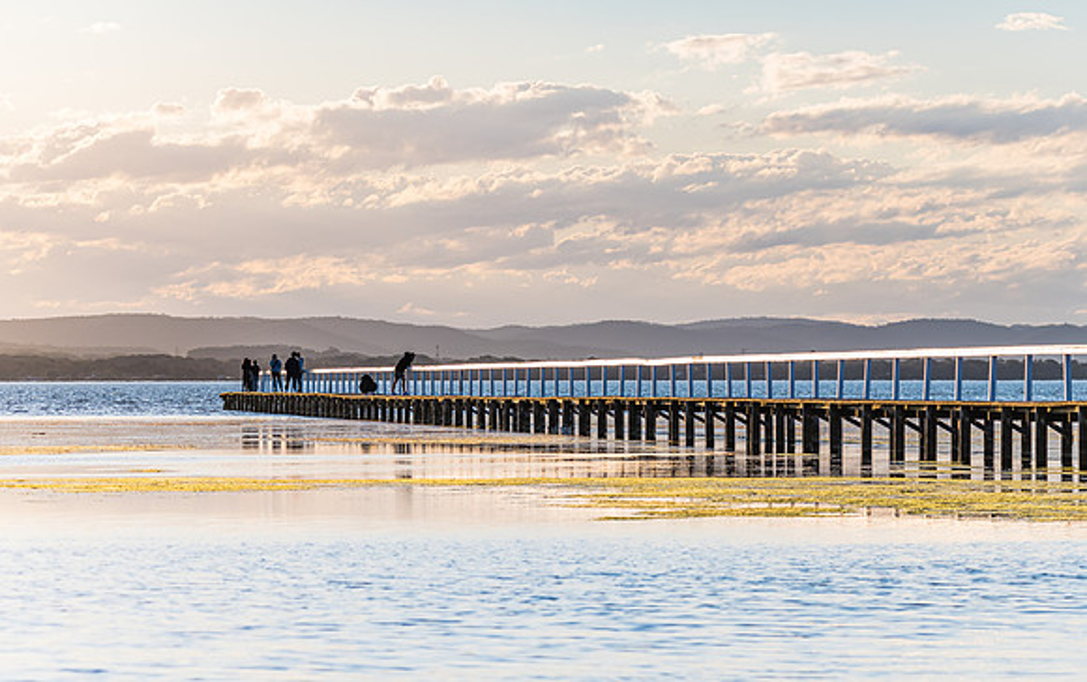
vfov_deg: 7.6
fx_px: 5119
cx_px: 602
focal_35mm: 173
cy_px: 400
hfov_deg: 12.1
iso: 320
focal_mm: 150
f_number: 9
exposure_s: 1/640
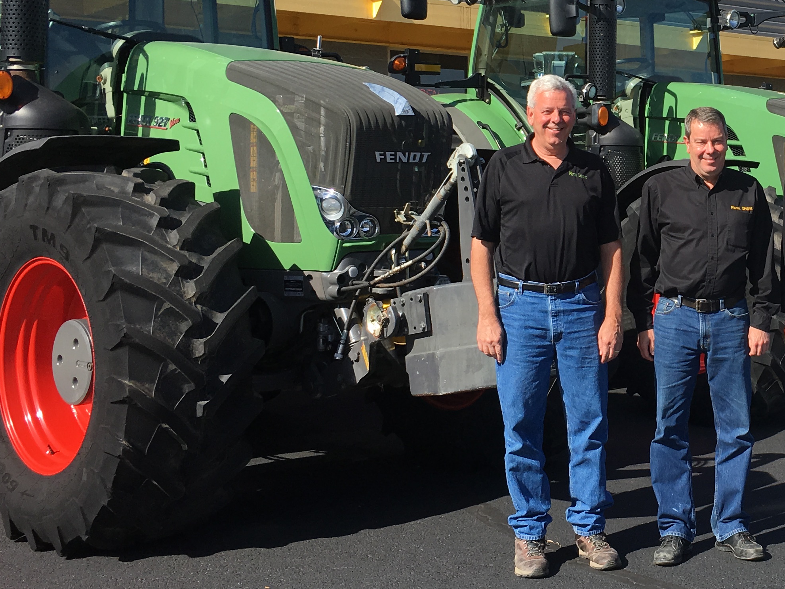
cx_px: 736
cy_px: 185
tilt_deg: +2.5
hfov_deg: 30.9
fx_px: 1338
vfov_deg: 24.7
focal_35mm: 59
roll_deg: +0.8
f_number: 2.2
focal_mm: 4.15
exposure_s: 1/1083
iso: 25
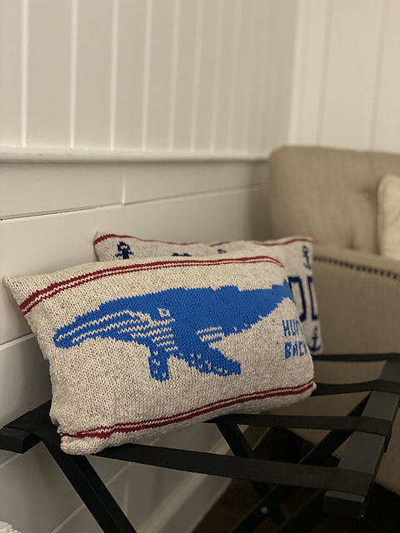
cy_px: 266
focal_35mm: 52
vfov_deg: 36.8
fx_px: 801
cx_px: 200
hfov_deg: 28.0
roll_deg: -3.5
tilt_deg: -8.2
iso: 500
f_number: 2
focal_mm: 6
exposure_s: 1/15
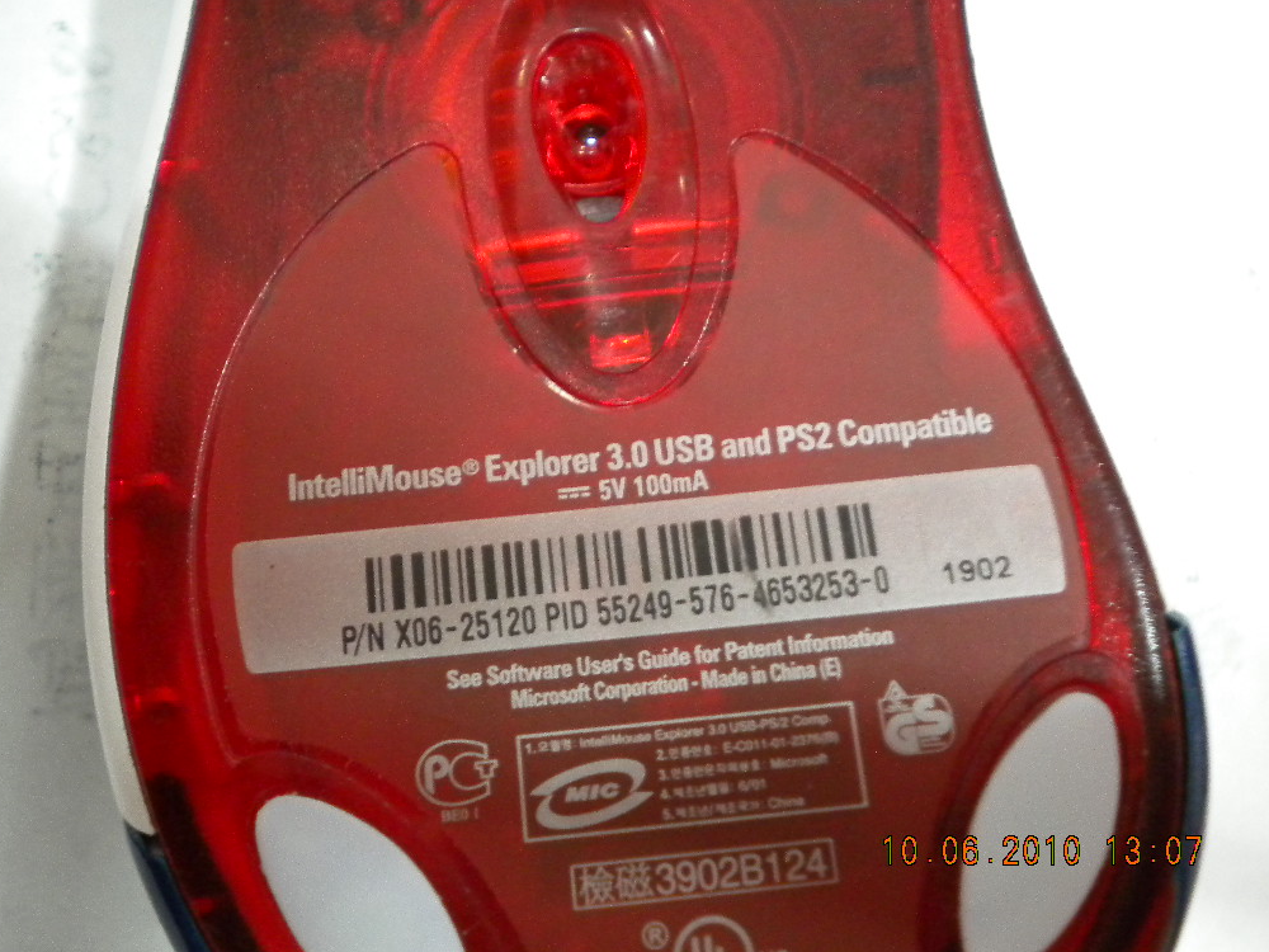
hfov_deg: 44.8
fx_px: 1540
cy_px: 466
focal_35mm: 42
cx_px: 631
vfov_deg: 34.3
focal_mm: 7.4
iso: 532
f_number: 3.5
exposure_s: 1/8.8
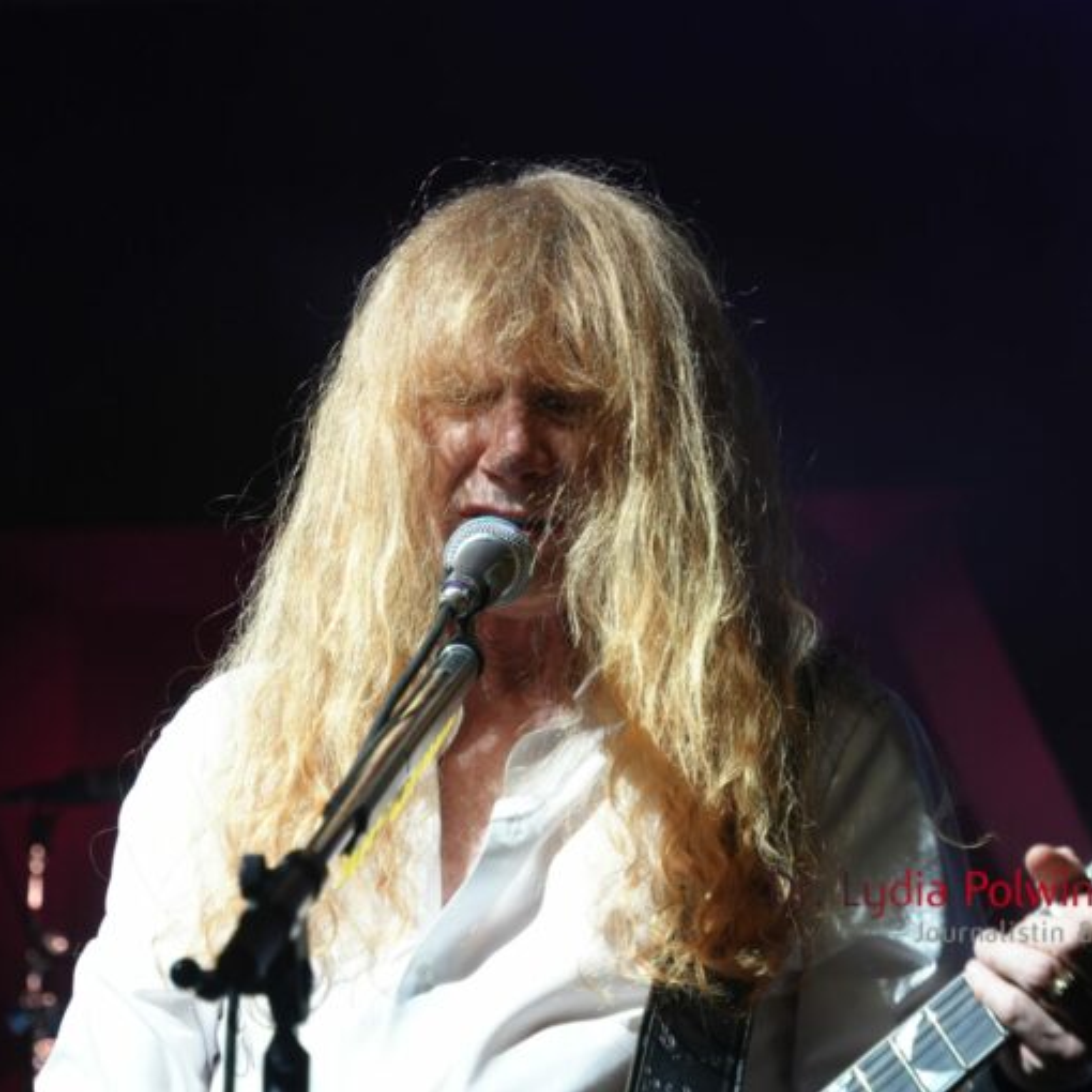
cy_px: 546
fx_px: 6032
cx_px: 529
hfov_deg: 10.3
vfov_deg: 10.3
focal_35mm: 169
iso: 1000
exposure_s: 1/160
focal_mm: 88
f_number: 5.6
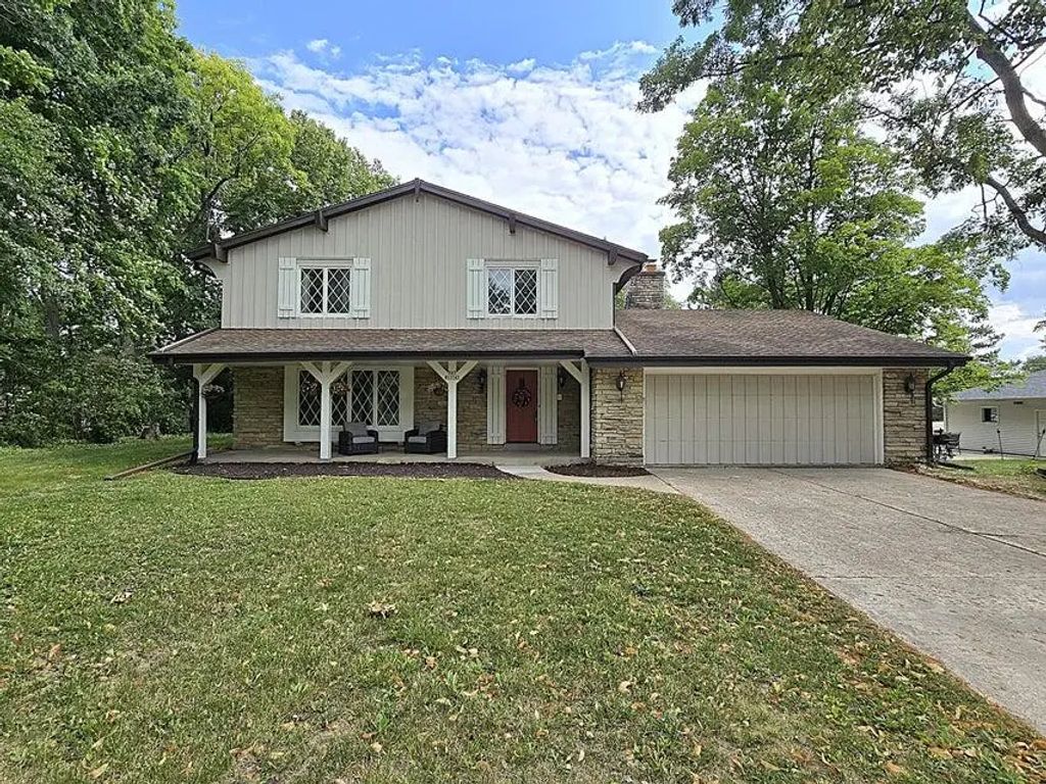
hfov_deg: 106.2
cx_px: 523
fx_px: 393
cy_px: 392
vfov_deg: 89.9
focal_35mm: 13
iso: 50
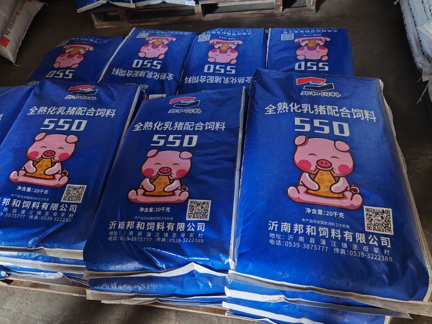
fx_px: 337
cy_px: 162
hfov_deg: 65.3
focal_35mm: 27
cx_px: 216
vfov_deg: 51.4
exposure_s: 1/50
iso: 1600
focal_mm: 6.12
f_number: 1.9
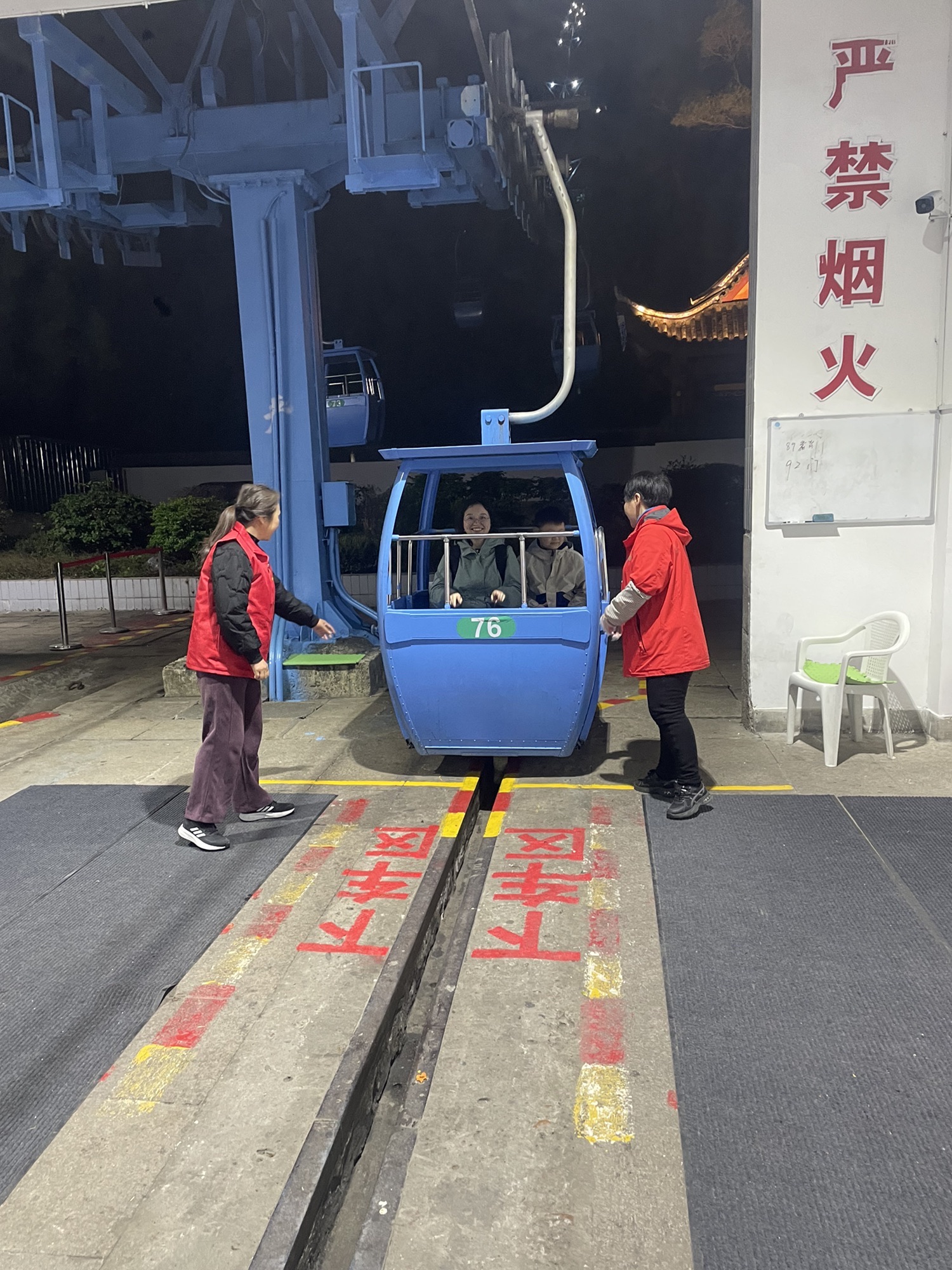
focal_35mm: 26
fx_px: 953
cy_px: 635
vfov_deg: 67.3
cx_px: 476
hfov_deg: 53.1
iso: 250
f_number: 1.6
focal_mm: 4.2
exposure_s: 1/50
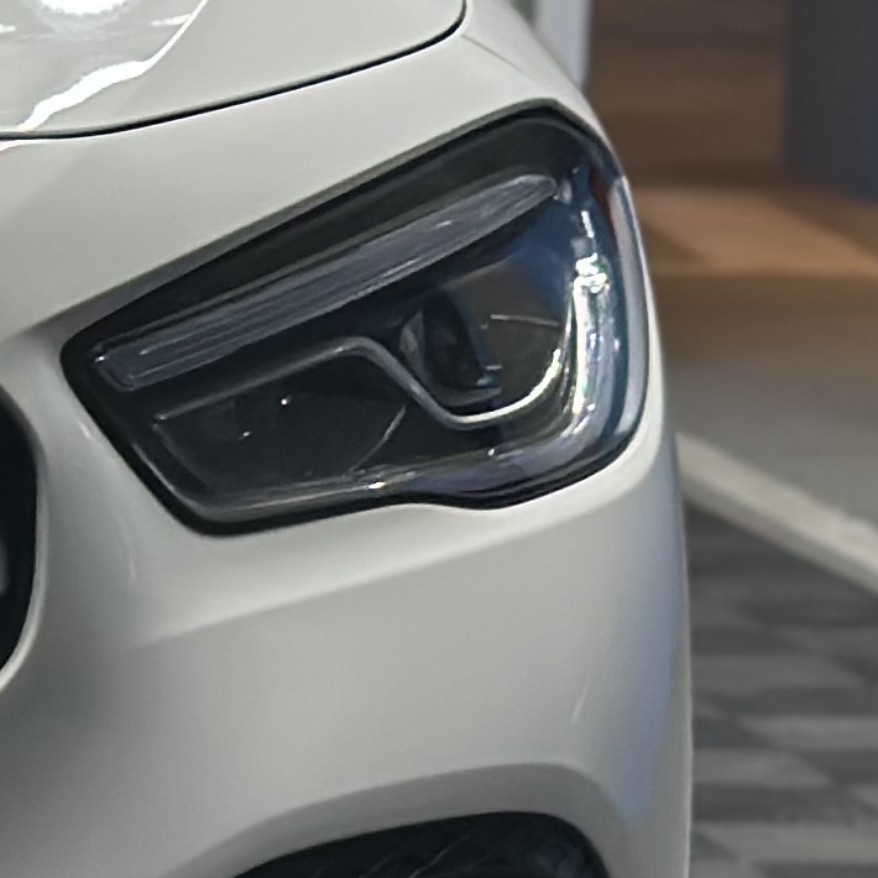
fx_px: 6916
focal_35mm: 241
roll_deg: +0.3
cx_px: -979
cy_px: 85
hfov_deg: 7.0
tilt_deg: -3.8
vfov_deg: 7.2
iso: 64
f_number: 1.78
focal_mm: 6.86
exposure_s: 1/100
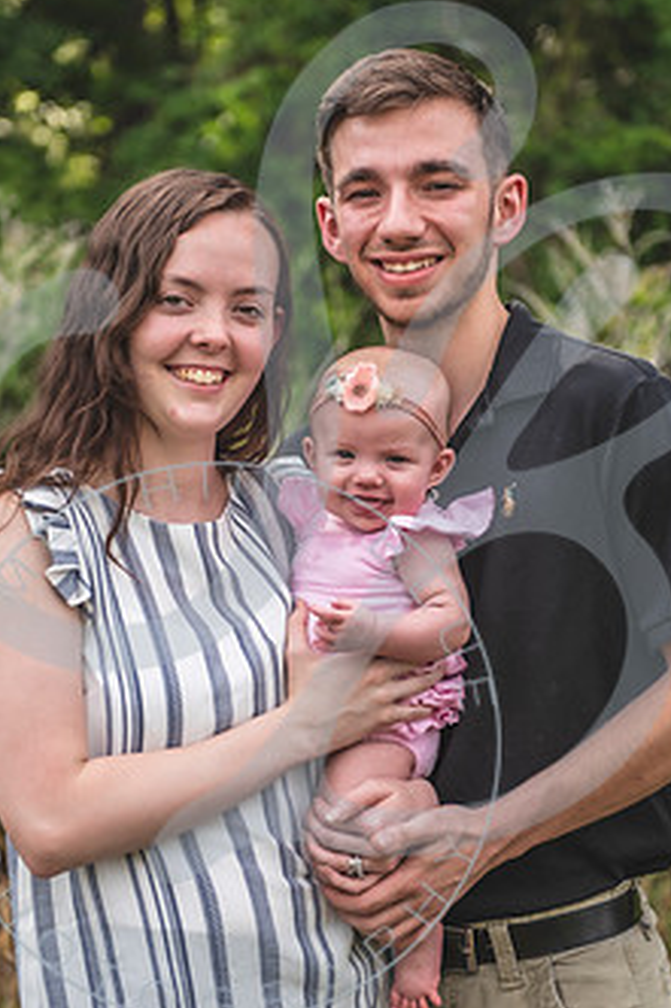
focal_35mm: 95
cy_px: 513
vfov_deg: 21.5
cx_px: 355
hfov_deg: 14.4
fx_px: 2659
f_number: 2.8
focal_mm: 70
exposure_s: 1/640
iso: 100
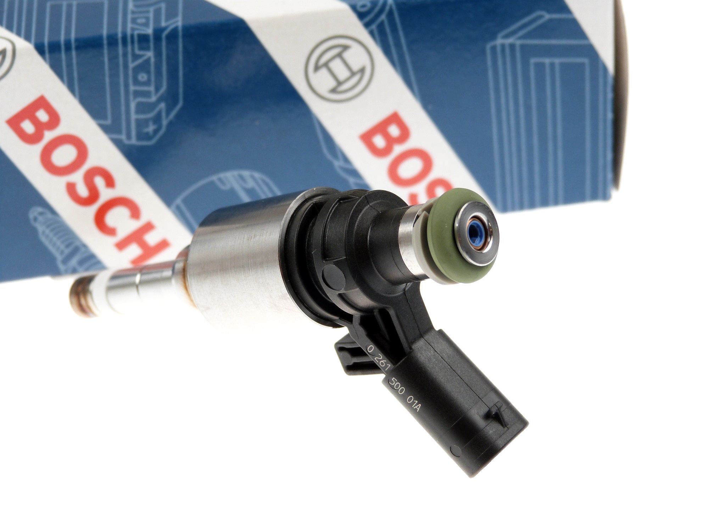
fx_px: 1639
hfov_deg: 24.4
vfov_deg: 18.4
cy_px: 266
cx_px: 354
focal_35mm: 80
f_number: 3.4
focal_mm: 14.5
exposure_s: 1/80
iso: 100
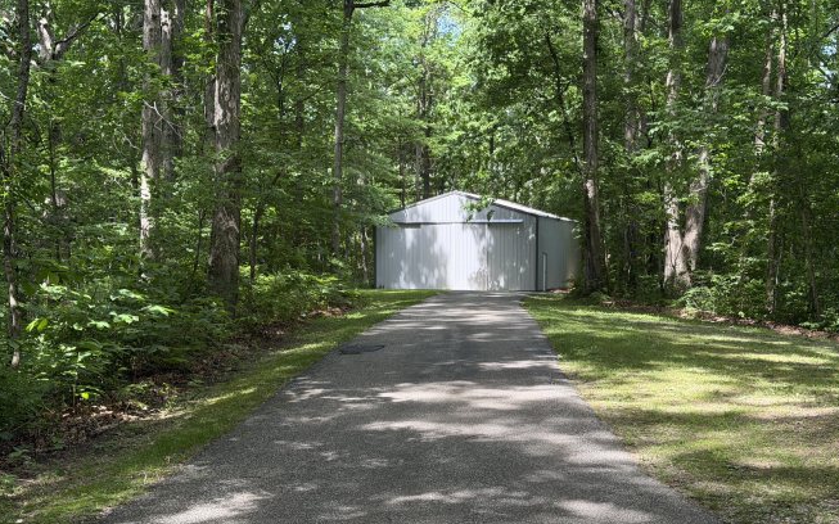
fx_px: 1189
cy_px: 313
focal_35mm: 52
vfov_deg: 24.8
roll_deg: -0.7
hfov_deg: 38.9
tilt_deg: -3.6
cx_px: 422
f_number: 1.78
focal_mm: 6.76
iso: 80
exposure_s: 1/363
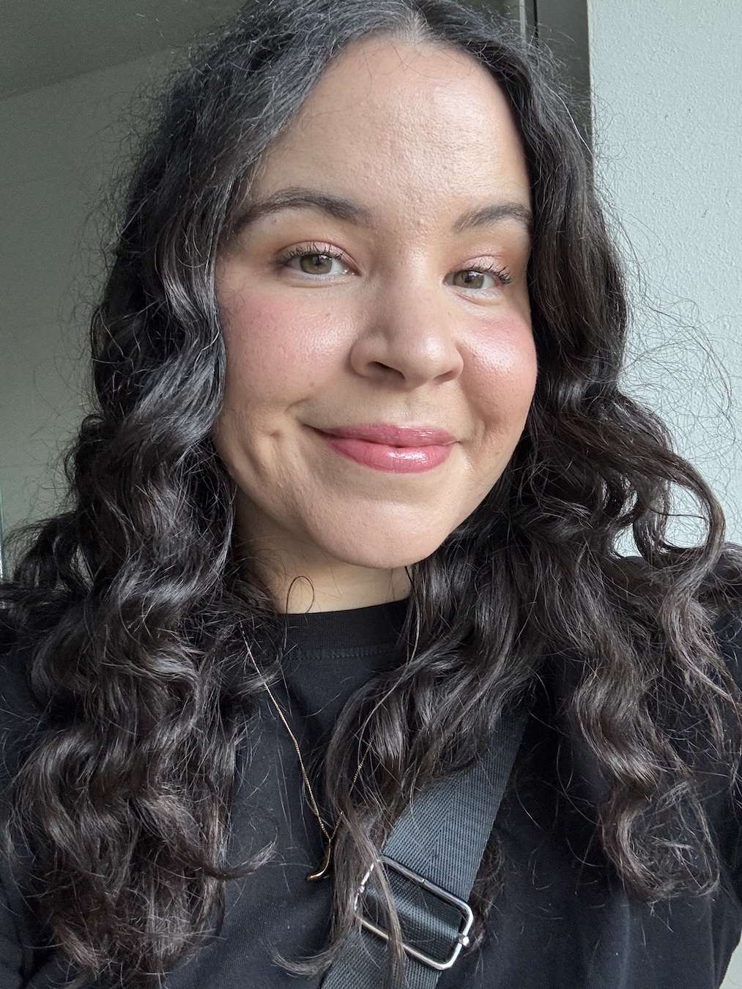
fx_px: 857
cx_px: 371
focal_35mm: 30
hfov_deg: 46.8
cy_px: 494
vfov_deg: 60.0
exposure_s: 1/60
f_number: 1.9
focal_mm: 2.69
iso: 100
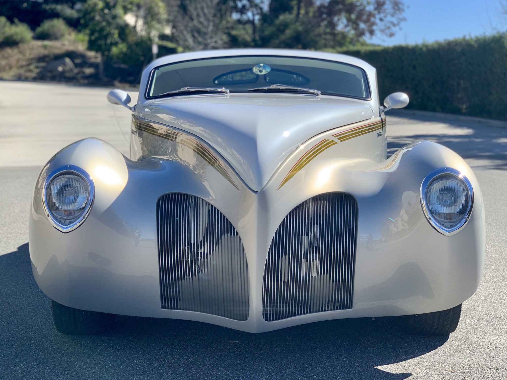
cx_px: 254
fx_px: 762
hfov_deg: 36.8
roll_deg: +0.4
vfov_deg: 28.0
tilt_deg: -5.8
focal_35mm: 52
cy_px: 190
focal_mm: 6
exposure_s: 1/922
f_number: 2.4
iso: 16
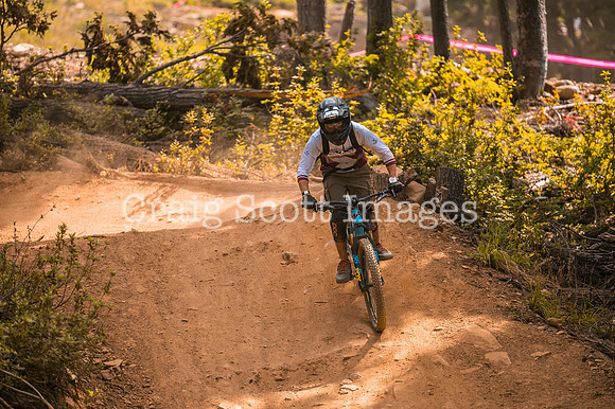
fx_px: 3415
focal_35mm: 200
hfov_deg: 10.3
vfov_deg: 6.9
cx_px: 308
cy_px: 204
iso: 220
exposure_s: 1/1600
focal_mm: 200
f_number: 2.8
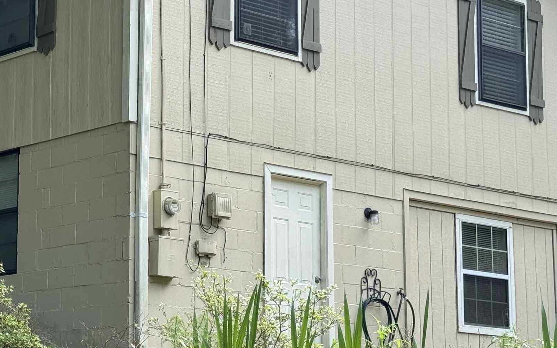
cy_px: 201
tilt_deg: +9.7
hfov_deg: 21.0
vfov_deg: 13.3
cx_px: 111
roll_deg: -0.6
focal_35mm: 98
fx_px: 1488
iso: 64
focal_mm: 6.76
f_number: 1.78
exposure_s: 1/615
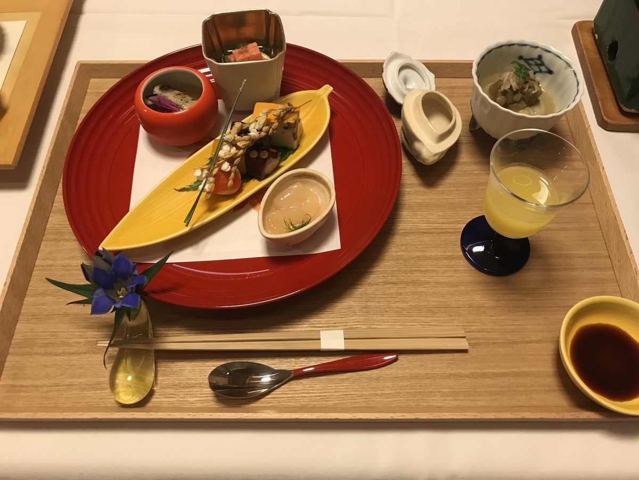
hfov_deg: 63.4
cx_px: 320
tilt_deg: -59.9
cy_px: 240
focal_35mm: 28
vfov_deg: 49.7
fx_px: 517
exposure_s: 1/17
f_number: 1.8
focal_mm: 3.99
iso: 64
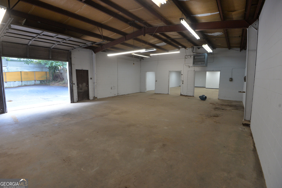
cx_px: 141
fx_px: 125
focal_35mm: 16
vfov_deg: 73.7
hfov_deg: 96.7
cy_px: 94
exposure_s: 1/125
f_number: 5.6
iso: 1600
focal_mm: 16
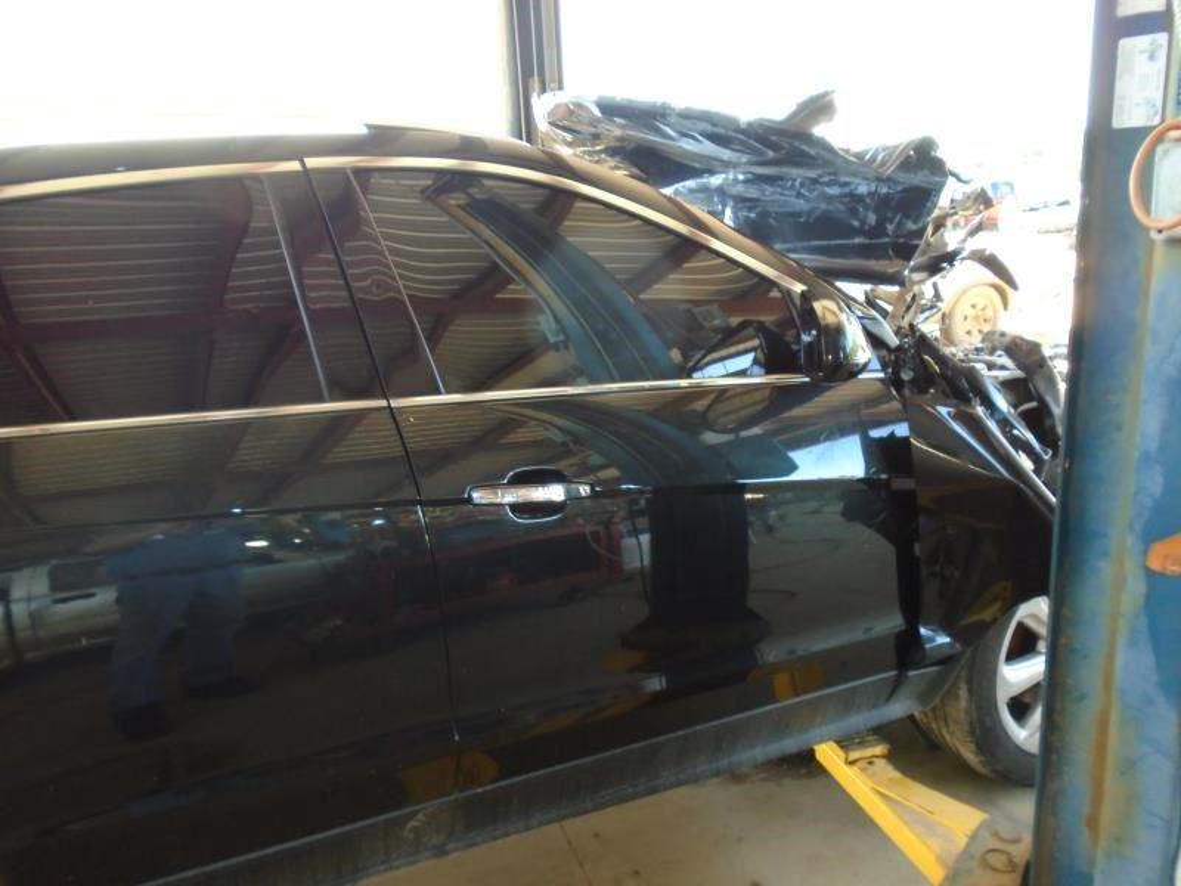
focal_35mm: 26
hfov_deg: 67.3
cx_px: 590
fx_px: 887
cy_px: 443
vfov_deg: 53.1
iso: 250
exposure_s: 1/50
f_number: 3.2
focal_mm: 4.6
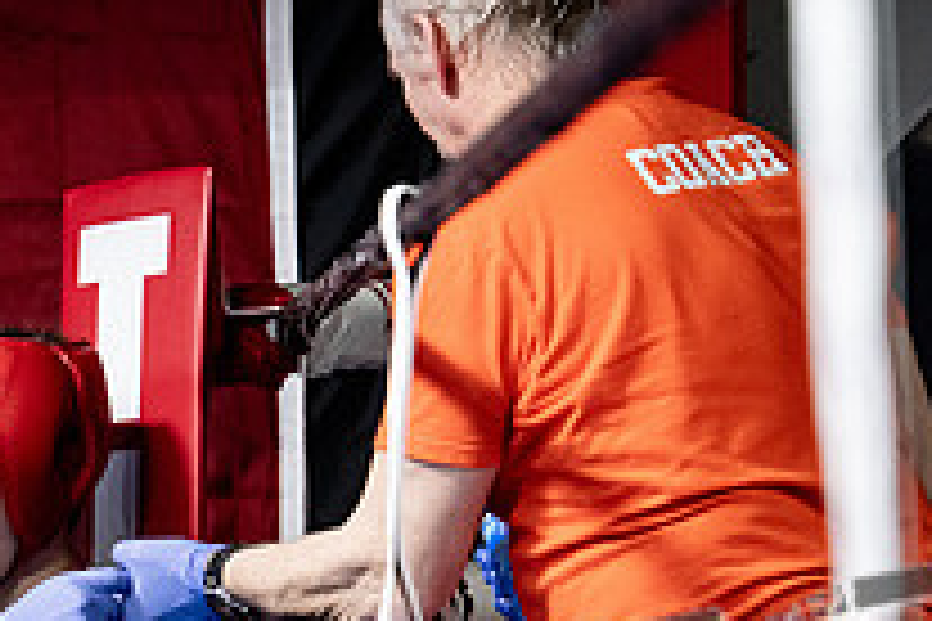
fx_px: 5074
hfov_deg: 10.4
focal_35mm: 196
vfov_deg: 6.9
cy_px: 830
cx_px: -9
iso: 8000
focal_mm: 70
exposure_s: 1/1000
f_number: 2.8
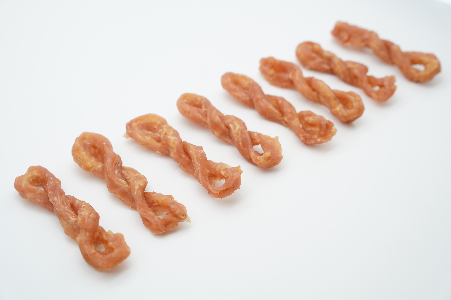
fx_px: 660
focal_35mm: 53
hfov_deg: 37.7
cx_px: 226
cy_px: 150
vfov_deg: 25.7
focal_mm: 52.7
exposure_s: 1/800
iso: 2500
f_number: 5.6
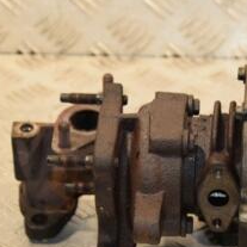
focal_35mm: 214
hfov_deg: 8.1
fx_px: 1728
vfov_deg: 8.2
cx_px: 253
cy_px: 158
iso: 800
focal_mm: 58
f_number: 5.3
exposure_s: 1/200
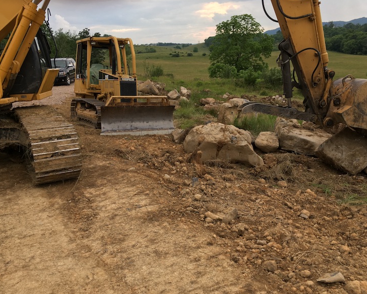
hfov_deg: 57.2
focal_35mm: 31
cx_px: 179
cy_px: 148
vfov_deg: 47.1
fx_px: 337
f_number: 2.2
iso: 25
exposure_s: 1/339
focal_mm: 4.15
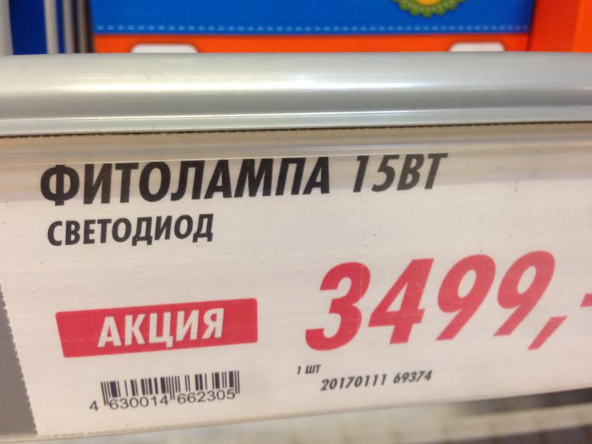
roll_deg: -3.2
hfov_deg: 55.4
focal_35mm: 33
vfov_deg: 42.9
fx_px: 564
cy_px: 222
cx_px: 296
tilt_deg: -29.0
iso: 100
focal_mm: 4.12
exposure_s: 1/20
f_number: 2.4
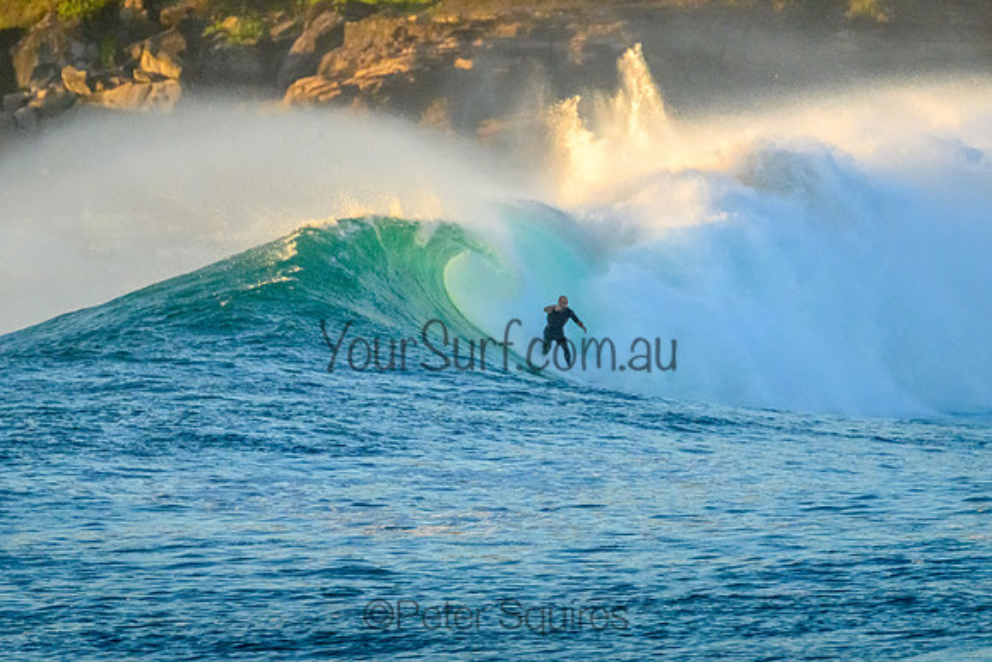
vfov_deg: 1.3
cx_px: 548
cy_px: 323
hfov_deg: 1.9
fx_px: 30280
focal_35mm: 1099
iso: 5000
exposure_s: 1/2000
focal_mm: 800
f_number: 11
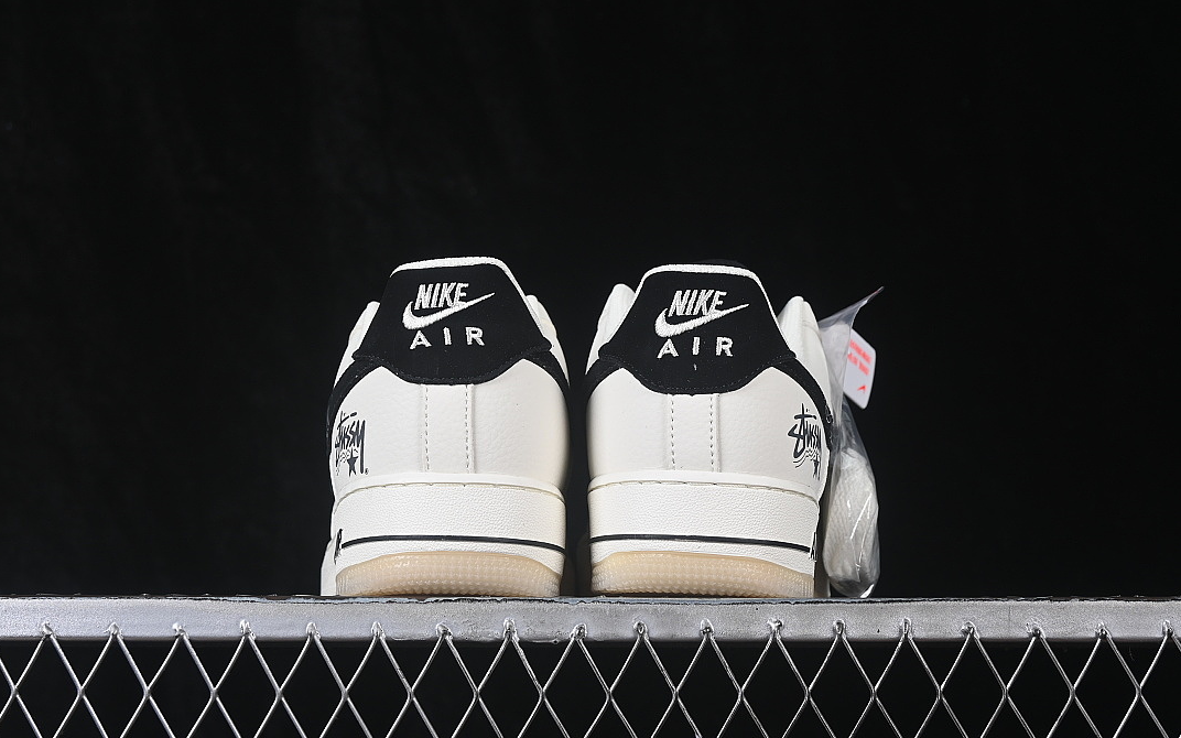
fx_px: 2478
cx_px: 588
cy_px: 350
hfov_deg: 26.8
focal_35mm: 77
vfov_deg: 16.9
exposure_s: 1/80
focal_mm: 50
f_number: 8
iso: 160
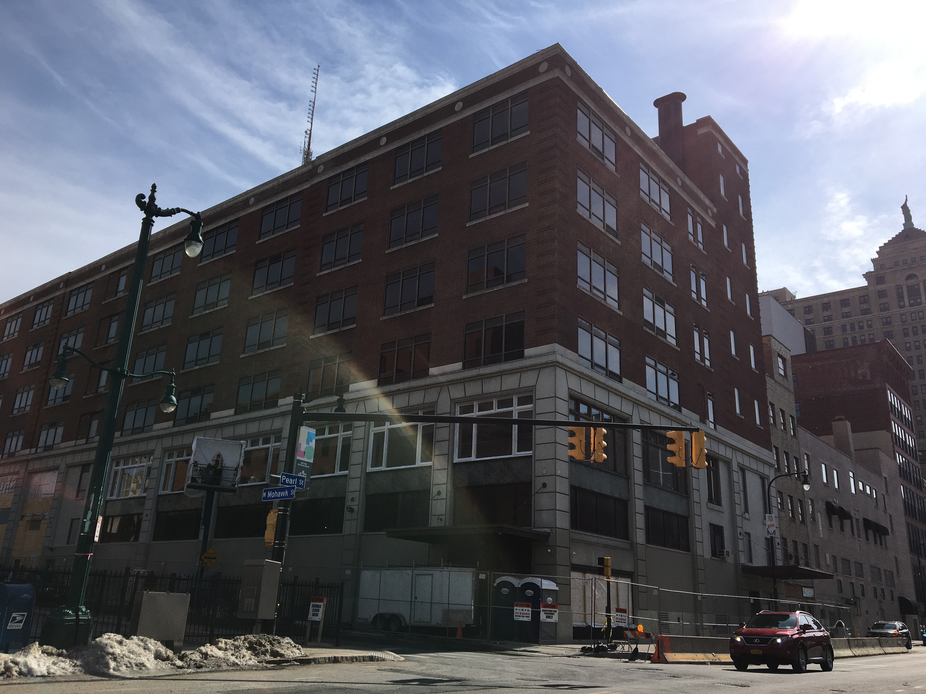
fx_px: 776
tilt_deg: +19.0
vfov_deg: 48.2
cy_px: 347
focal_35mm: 29
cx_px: 463
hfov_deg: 61.7
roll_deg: -3.0
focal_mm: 4.15
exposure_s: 1/2747
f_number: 2.2
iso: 25
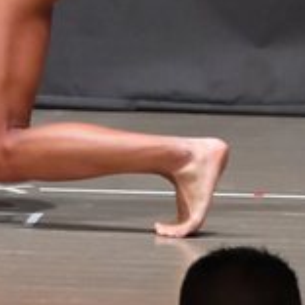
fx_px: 9440
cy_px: -190
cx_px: -36
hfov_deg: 1.9
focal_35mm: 947
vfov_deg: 1.8
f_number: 5.6
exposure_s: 1/400
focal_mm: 150
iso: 6400
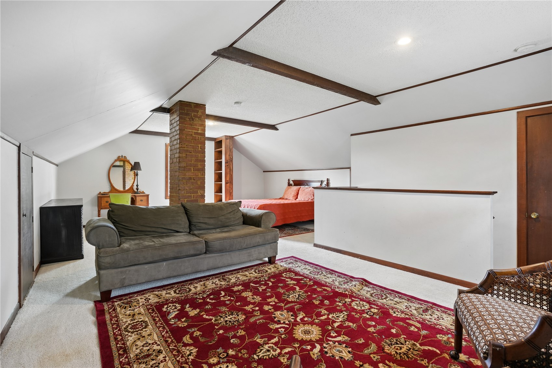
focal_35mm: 16
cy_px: 184
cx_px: 276
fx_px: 245
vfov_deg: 73.7
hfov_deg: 96.7
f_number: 8
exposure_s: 1/8
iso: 800
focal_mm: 16
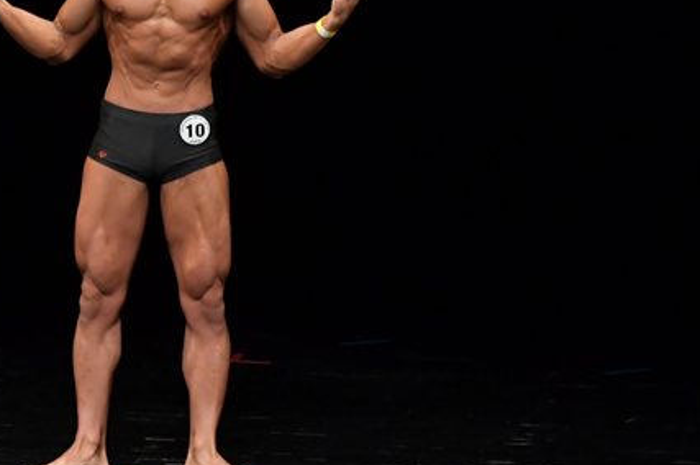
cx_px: 139
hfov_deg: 4.5
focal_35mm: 463
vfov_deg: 3.0
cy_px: 175
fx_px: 8996
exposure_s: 1/400
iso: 3200
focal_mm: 170
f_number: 5.6
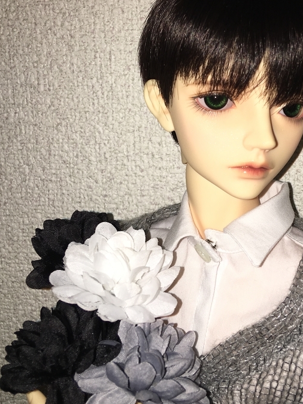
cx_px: 198
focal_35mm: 44
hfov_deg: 32.6
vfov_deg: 42.8
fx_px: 514
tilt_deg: -10.5
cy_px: 164
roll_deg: +0.0
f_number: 2.2
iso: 25
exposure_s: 1/116
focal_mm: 4.15
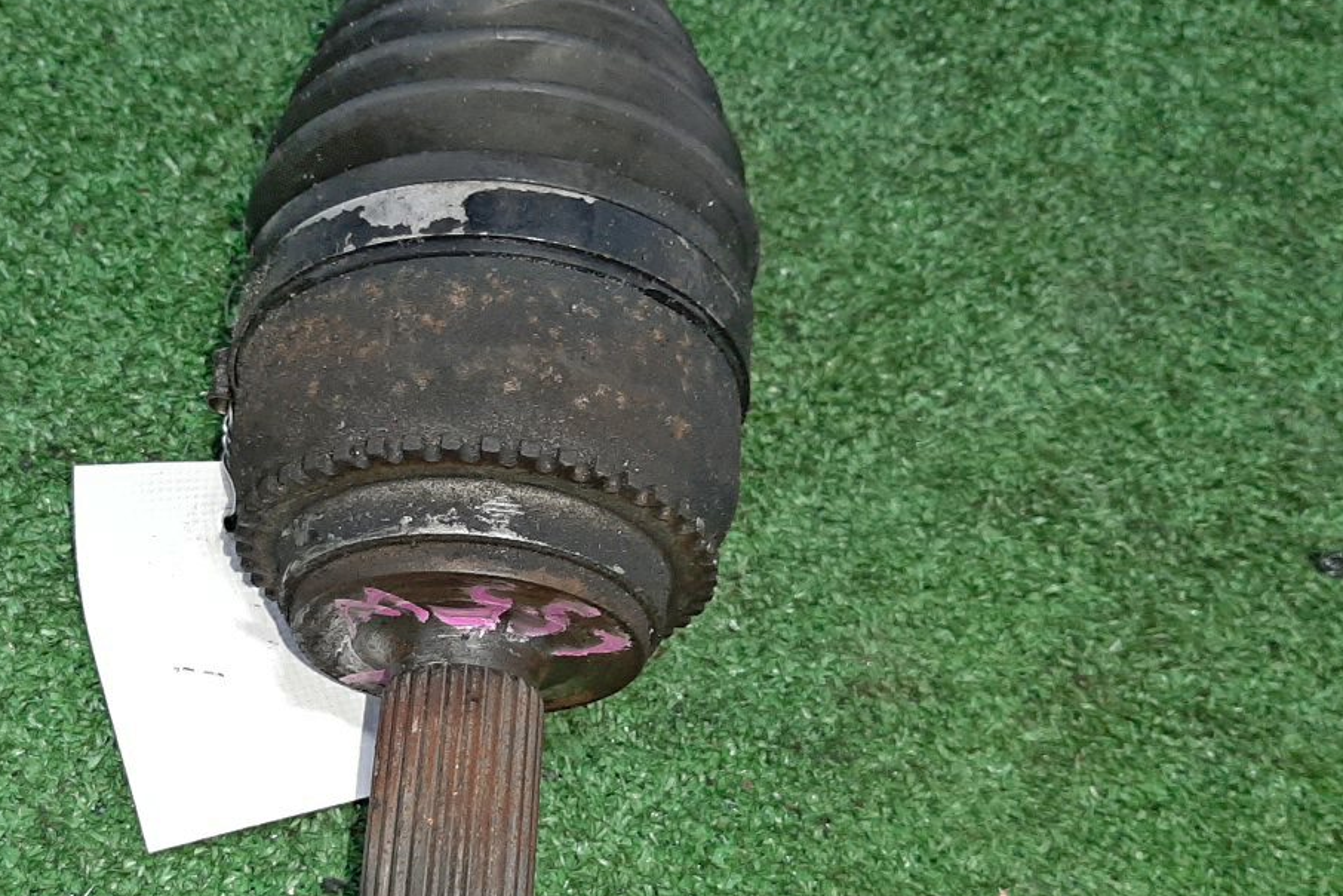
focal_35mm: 43
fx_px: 1604
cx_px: 421
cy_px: 622
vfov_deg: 30.9
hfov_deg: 44.6
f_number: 1.7
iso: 202
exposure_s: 1/50
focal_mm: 3.93
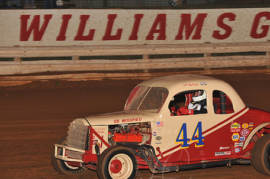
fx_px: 1191
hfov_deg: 12.9
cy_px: 110
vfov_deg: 8.6
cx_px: 170
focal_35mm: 159
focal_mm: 125
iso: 800
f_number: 6.3
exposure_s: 1/320
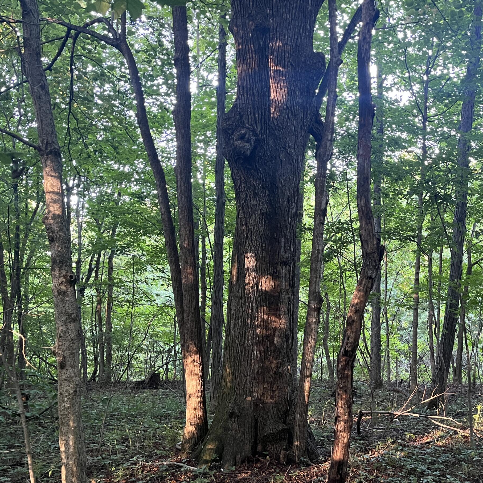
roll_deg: +1.2
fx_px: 600
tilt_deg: +1.5
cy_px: 297
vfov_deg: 43.6
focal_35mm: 38
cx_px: 312
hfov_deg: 43.4
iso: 500
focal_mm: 5.1
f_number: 1.6
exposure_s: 1/60
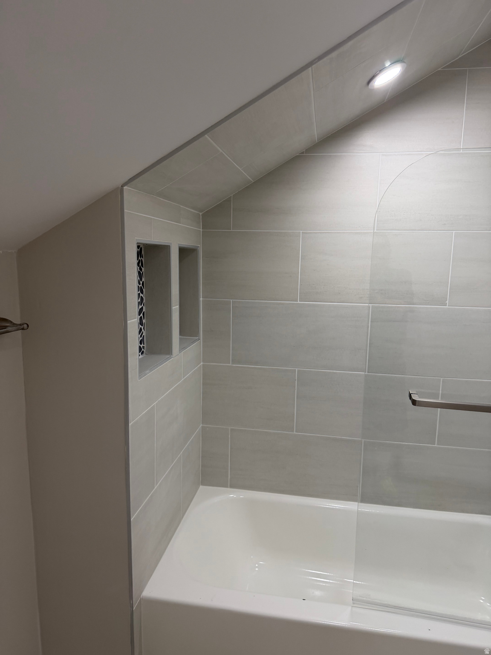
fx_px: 454
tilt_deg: -4.7
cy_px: 328
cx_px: 246
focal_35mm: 24
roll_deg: -2.9
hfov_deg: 56.8
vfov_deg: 71.6
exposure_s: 1/120
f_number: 1.78
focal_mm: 6.76
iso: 160
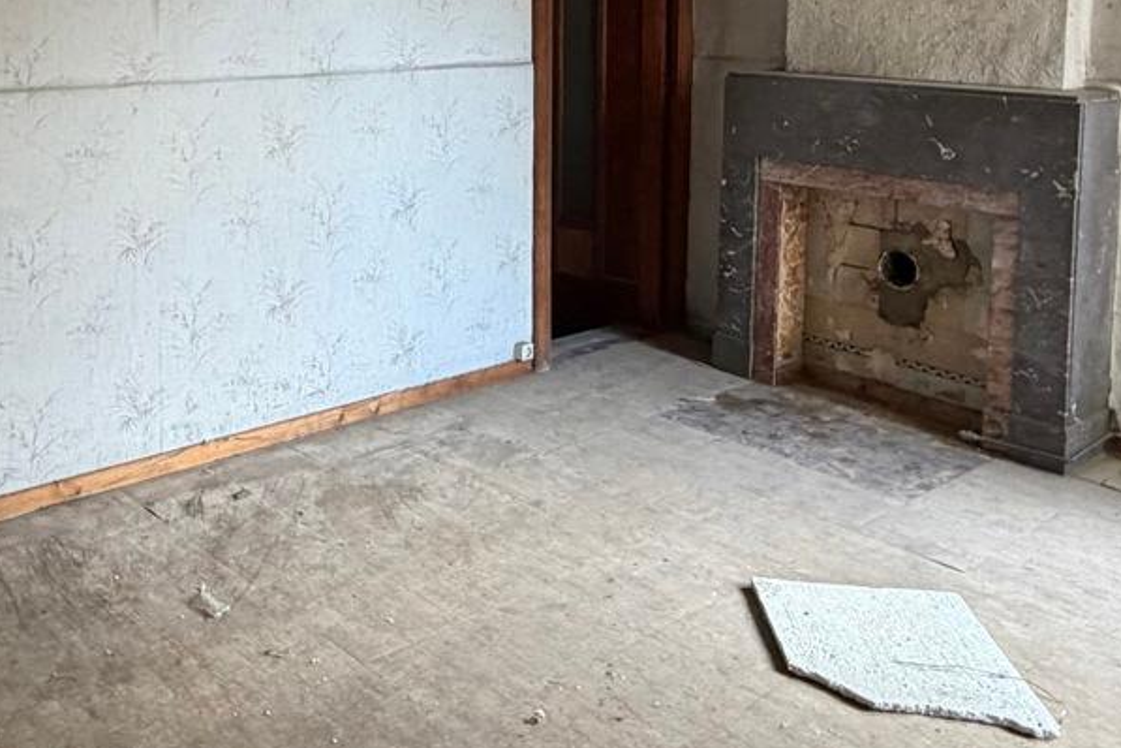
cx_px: 349
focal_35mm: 39
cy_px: 70
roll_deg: -0.4
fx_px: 1214
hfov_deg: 48.5
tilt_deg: -4.2
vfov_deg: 32.4
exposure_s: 1/50
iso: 320
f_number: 2.2
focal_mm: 2.22
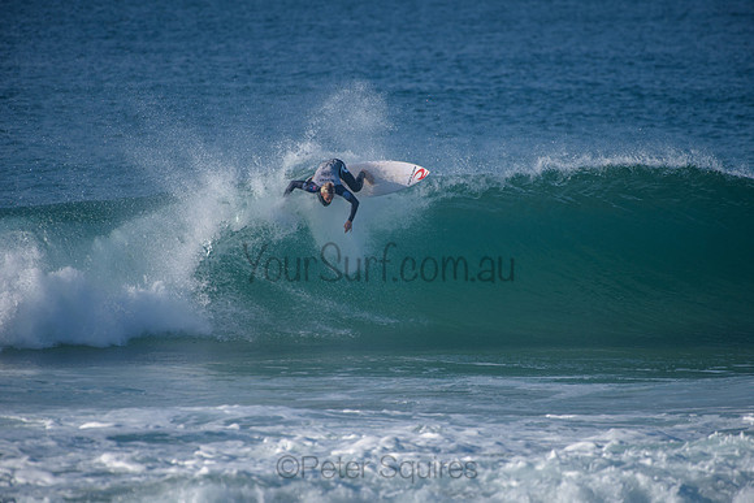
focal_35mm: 515
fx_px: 10784
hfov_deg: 4.0
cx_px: 377
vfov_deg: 2.7
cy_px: 252
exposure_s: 1/2000
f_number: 5.6
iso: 220
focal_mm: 500
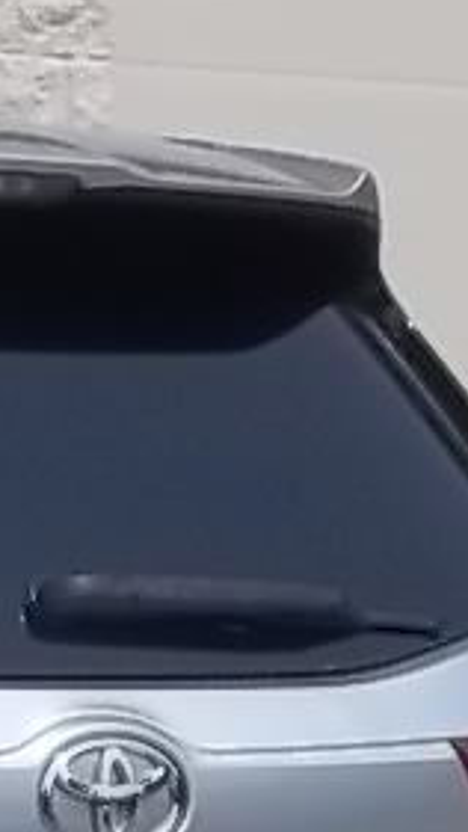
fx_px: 6356
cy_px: 859
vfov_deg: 7.5
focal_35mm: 288
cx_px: -809
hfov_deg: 4.1
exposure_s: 1/160
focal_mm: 10.42
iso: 64
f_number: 11.99
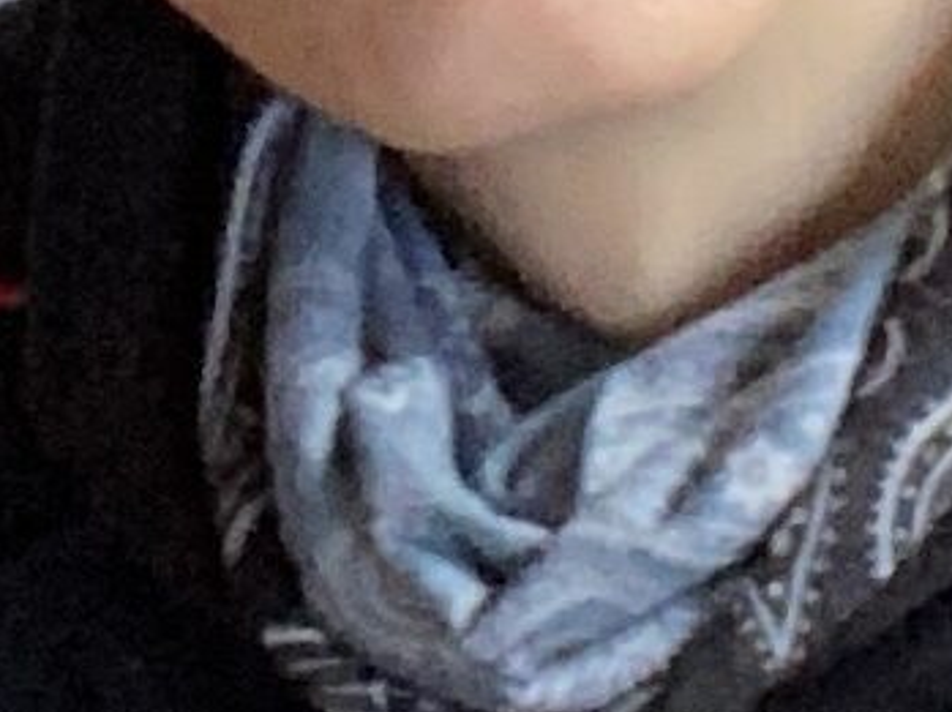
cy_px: -827
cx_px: -431
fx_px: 4066
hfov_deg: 12.7
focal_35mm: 148
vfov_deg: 9.2
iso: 250
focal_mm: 2.71
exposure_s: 1/33
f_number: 2.2
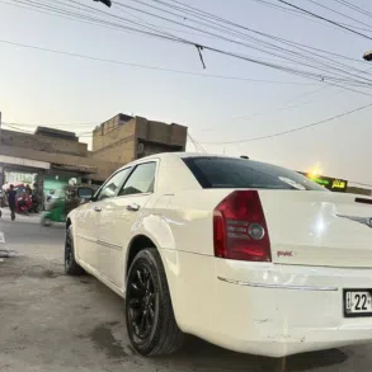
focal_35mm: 29
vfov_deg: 54.7
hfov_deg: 55.6
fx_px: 353
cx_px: 189
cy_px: 242
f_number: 1.78
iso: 200
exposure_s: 1/50
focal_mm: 6.86
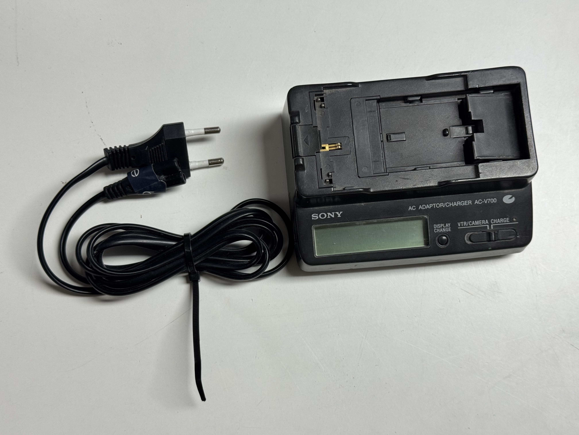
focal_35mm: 48
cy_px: 218
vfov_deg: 30.3
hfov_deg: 39.7
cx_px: 290
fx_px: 803
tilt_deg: -81.2
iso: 50
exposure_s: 1/50
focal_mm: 6.76
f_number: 1.78
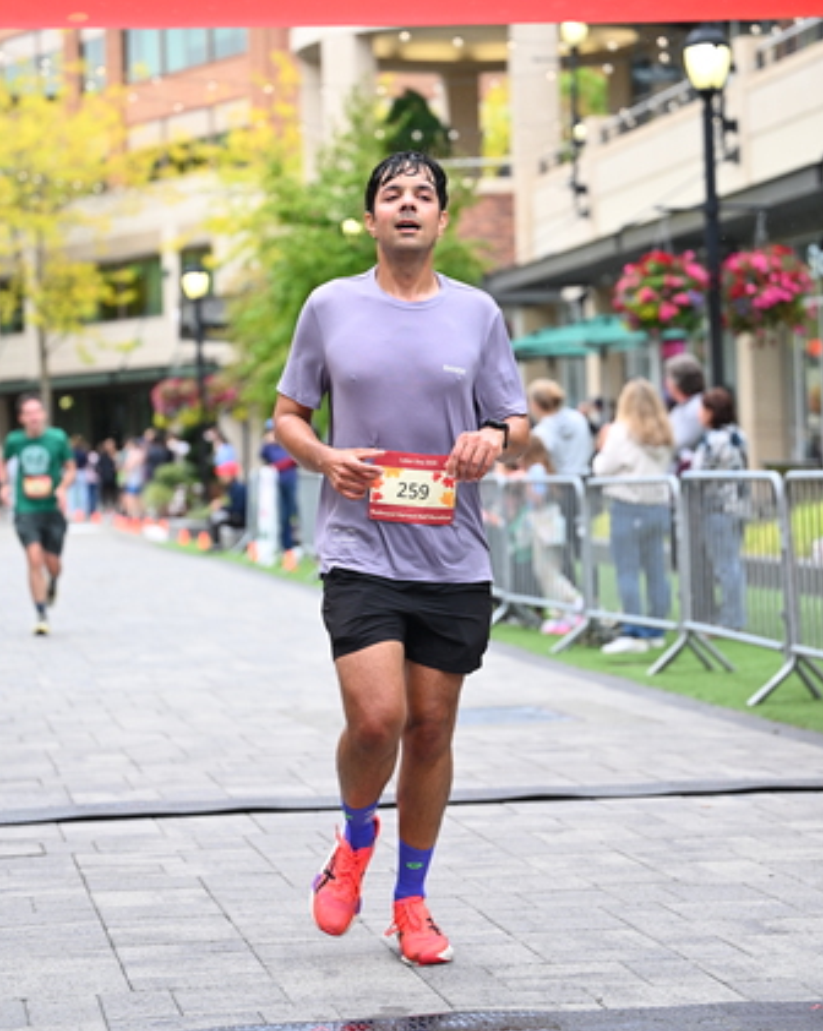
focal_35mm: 97
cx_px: 413
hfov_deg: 15.8
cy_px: 424
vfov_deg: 19.8
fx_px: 2958
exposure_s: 1/1600
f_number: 2.8
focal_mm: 79
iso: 1250
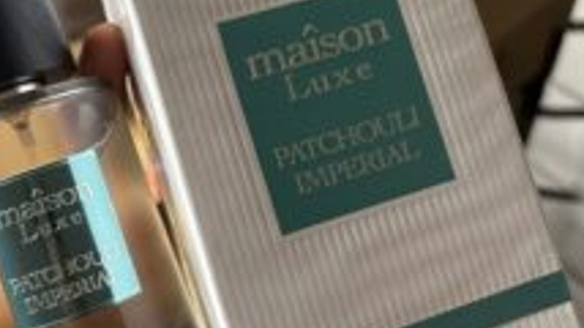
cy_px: 77
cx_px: 227
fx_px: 820
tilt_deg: -39.8
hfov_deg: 39.0
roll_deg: -3.1
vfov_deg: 22.3
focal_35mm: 53
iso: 320
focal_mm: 5.96
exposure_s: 1/60
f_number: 1.6
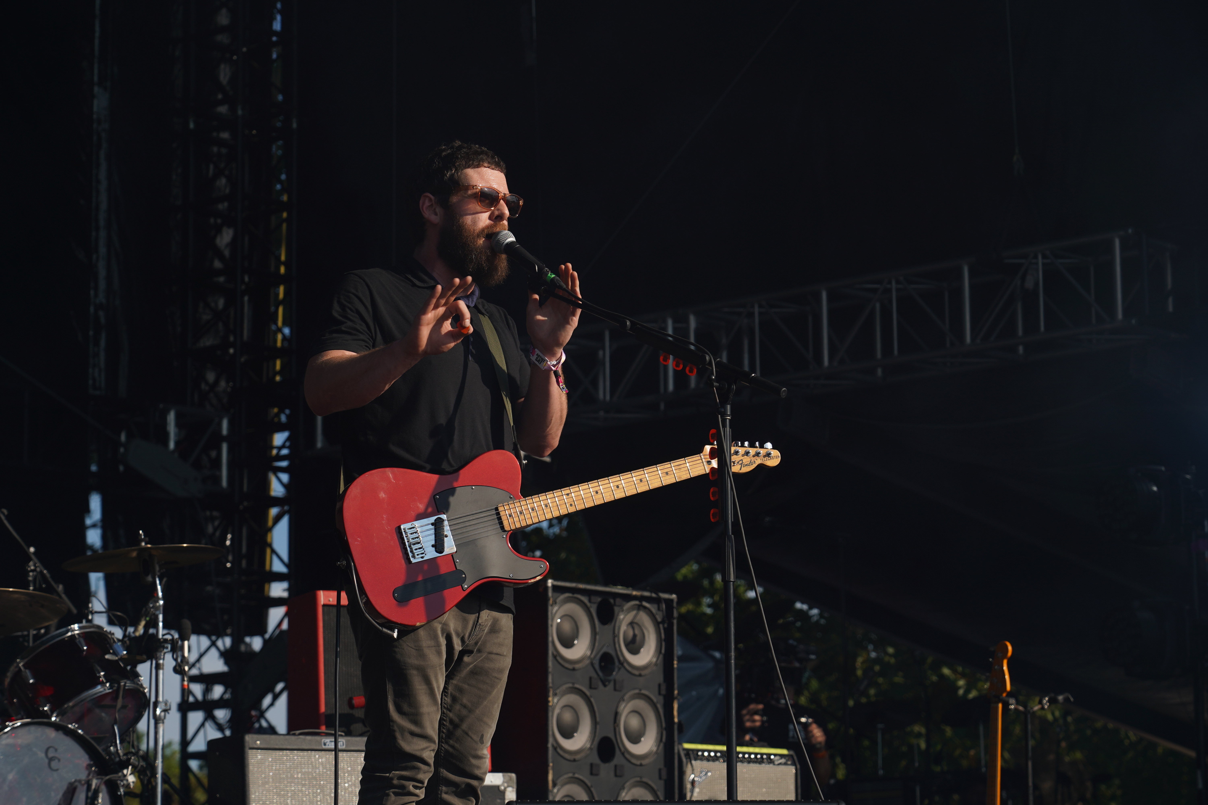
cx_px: 604
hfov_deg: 19.5
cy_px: 402
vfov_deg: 13.0
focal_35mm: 105
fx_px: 3523
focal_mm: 105
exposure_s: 1/500
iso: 100
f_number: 8
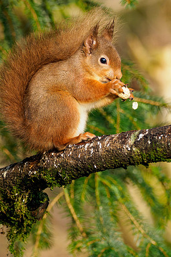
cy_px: 101
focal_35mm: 1023
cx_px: 99
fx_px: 7301
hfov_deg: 1.3
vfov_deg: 2.0
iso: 640
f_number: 4.5
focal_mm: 300
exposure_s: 1/640
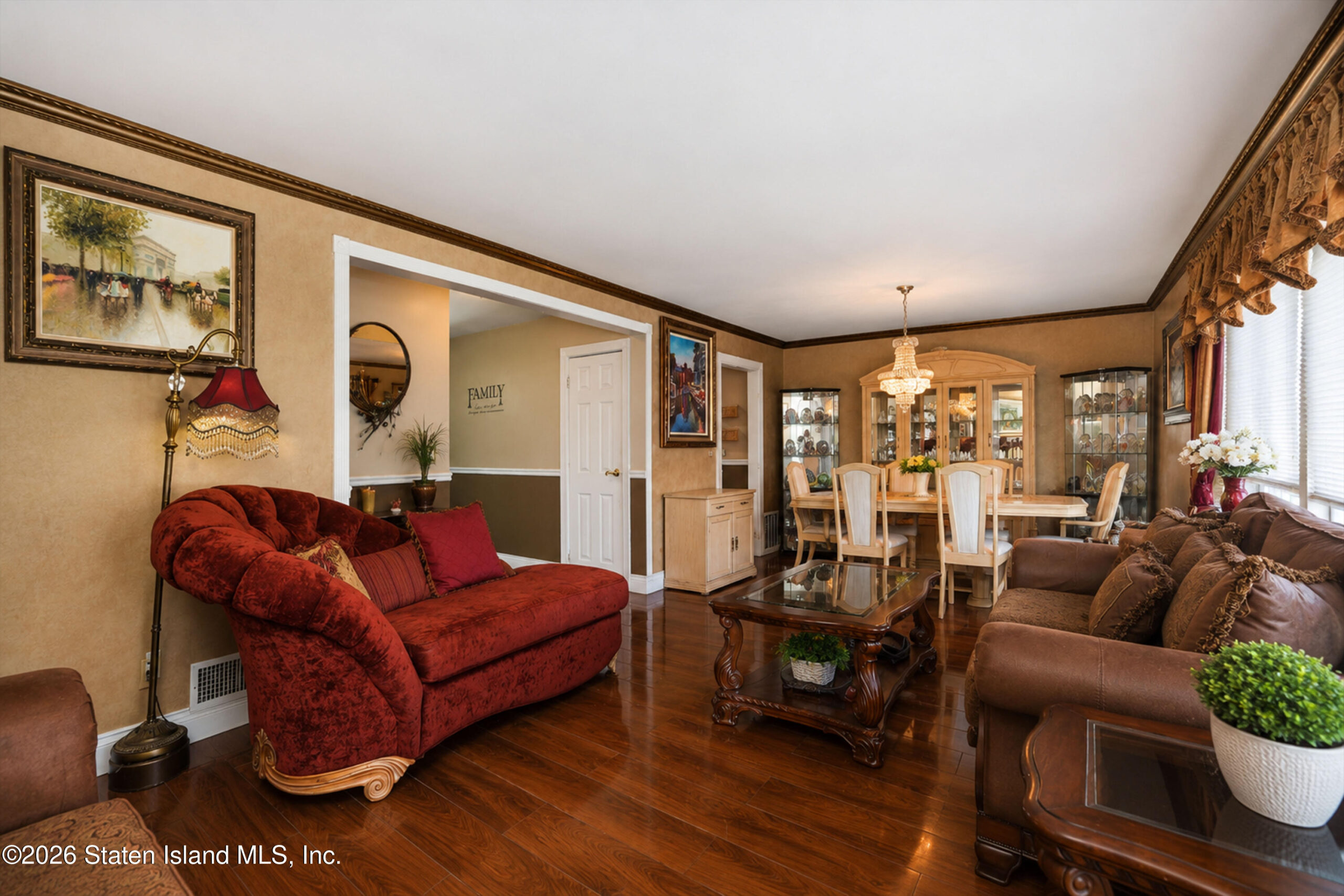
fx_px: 597
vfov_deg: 73.8
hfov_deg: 96.7
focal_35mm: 16
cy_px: 448
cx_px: 672
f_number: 4
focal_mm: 16
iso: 64
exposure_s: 1/13
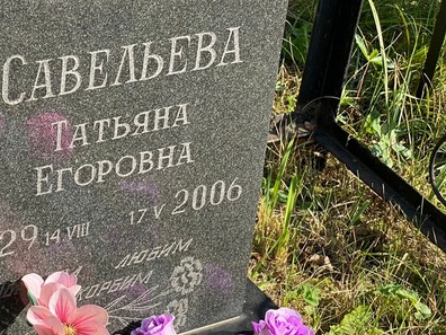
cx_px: 87
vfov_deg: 14.1
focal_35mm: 105
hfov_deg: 18.5
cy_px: 125
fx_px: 1353
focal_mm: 6
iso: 20
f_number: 2
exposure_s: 1/521
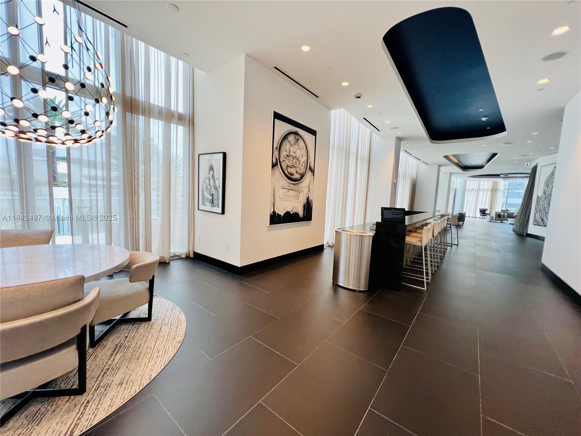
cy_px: 218
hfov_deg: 106.2
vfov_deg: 89.9
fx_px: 218
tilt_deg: -7.6
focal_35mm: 13
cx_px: 290
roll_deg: -2.1
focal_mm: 1.57
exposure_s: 1/120
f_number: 1.8
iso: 100
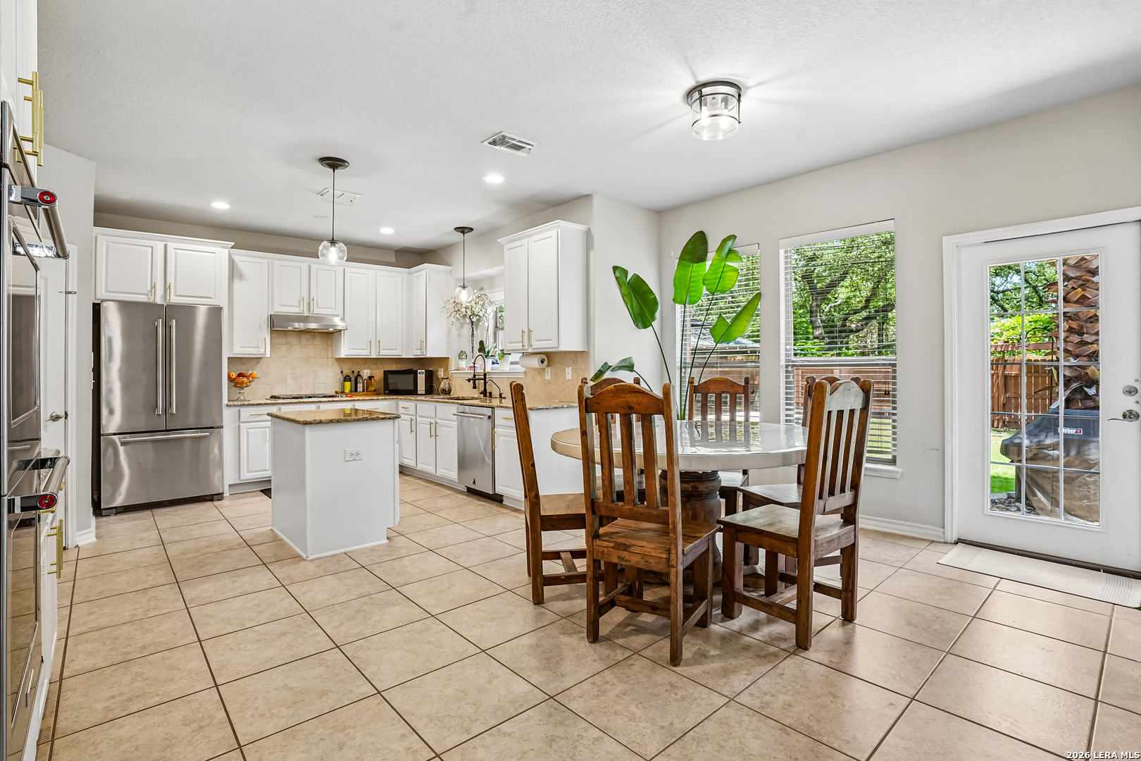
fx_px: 507
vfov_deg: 73.7
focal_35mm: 16
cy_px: 380
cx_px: 570
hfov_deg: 96.7
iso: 400
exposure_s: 1/20
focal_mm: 16
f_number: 8
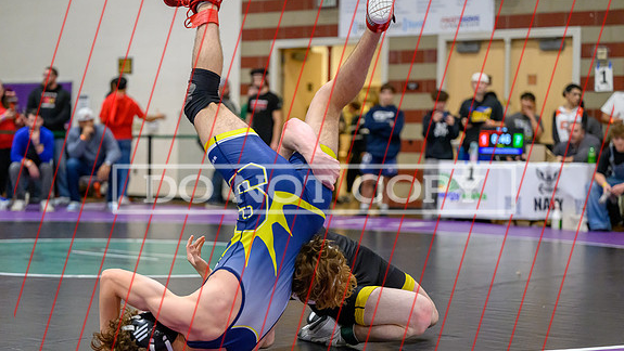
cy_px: 197
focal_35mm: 75
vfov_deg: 16.1
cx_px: 314
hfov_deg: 28.2
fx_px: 1241
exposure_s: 1/800
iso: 8000
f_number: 2.8
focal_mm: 71
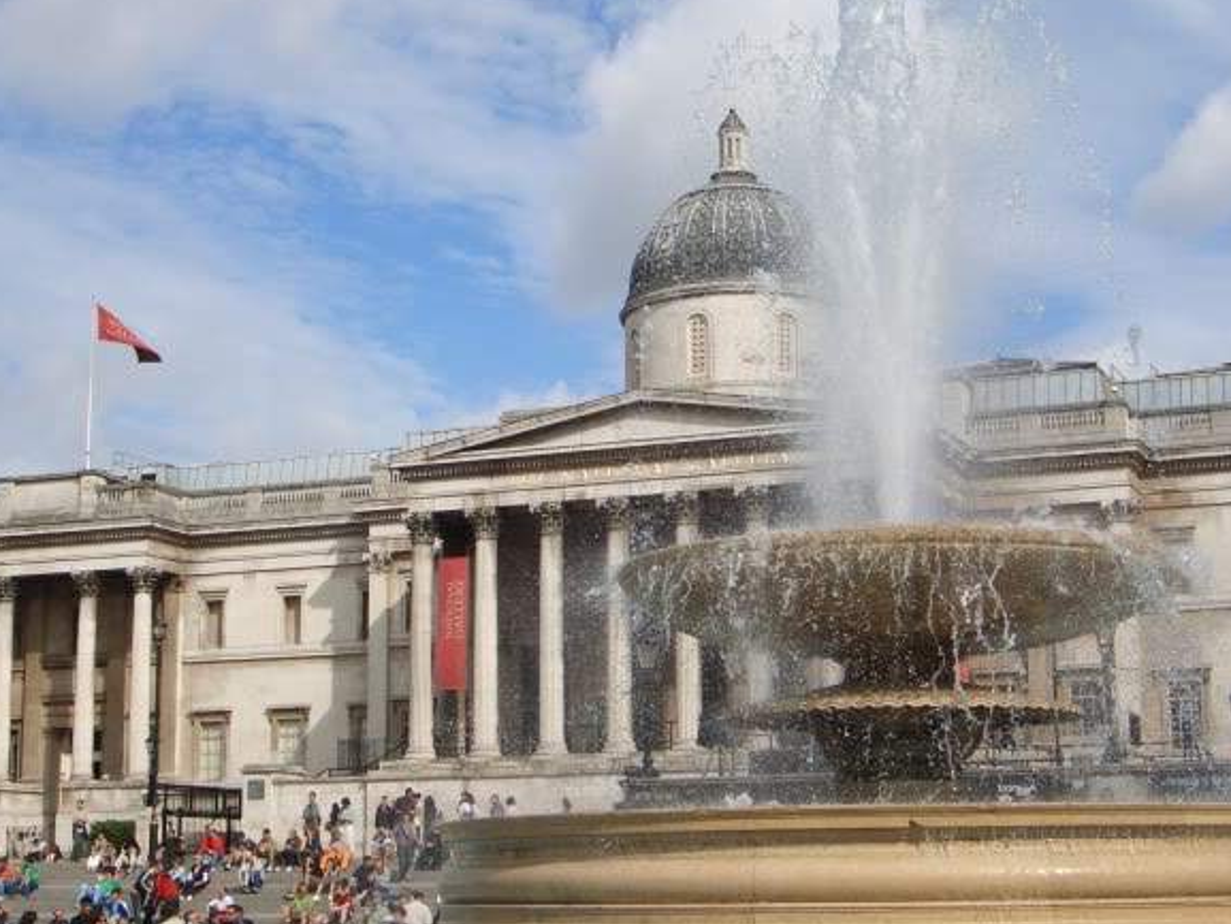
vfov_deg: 24.0
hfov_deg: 31.7
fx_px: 2170
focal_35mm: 61
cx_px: 602
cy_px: 429
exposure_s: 1/500
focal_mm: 11.4
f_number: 5.6
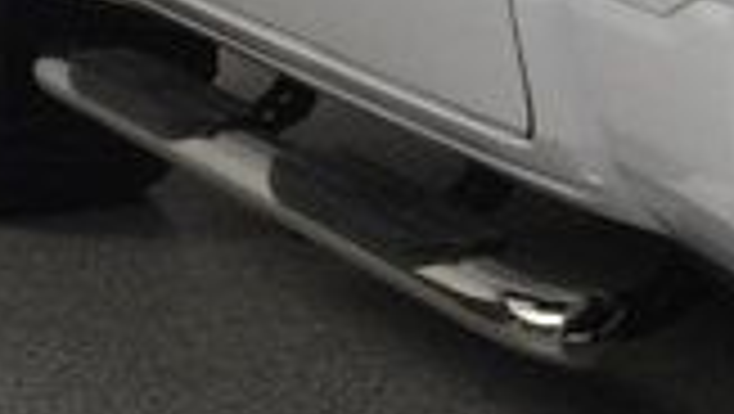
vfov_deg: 5.6
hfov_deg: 9.0
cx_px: 1756
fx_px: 4227
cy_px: -104
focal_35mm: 217
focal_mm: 22
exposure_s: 1/160
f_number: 11
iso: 100
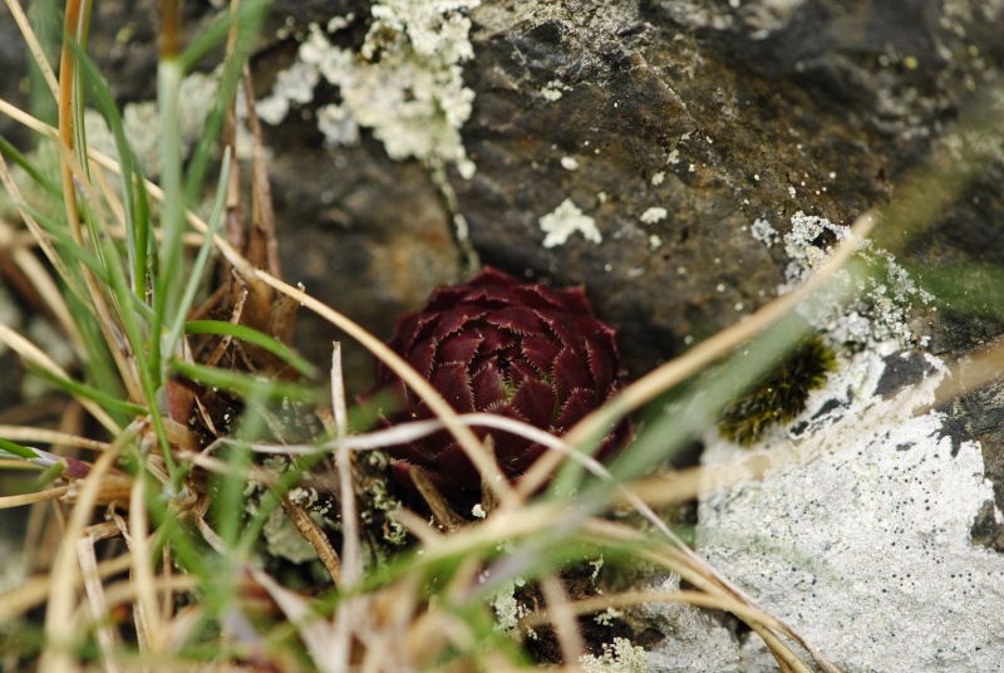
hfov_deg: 16.0
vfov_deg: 10.8
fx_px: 3561
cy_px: 336
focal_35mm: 128
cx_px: 502
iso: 400
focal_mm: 85
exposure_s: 1/160
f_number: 5
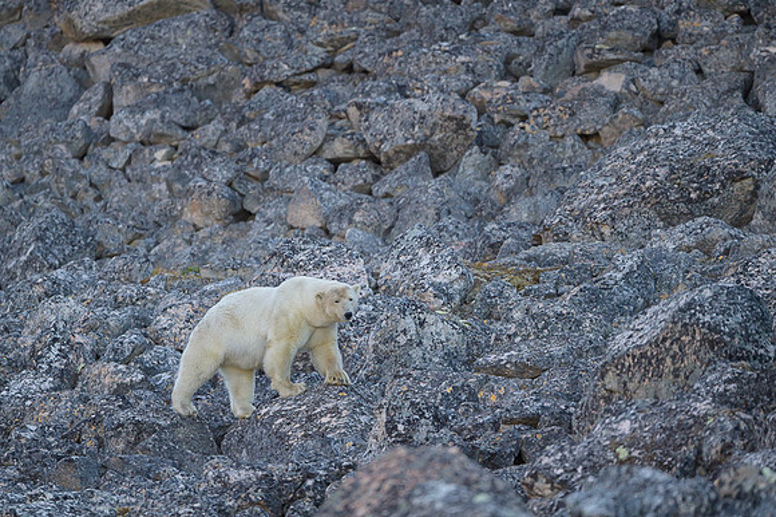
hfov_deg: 3.6
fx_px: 12330
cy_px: 221
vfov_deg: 2.4
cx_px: 377
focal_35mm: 572
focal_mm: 500
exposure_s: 1/1600
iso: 1000
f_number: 4
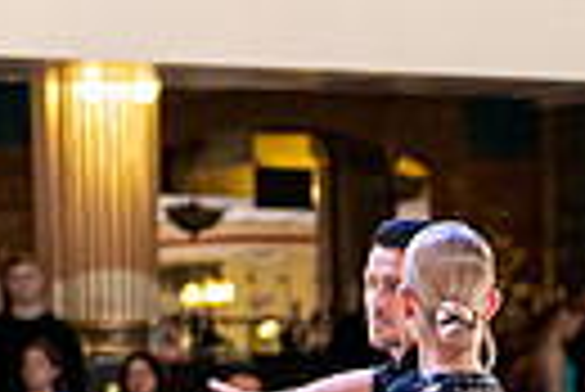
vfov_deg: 6.2
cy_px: 795
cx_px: 1026
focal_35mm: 216
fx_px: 3514
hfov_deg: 9.1
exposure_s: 1/500
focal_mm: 48
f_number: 2.2
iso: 4000
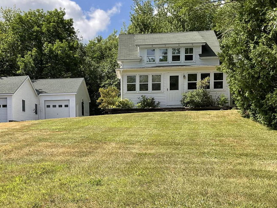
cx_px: 101
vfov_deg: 31.1
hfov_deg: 40.9
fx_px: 368
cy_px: 147
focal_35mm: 46
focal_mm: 3
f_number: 1.8
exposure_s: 1/1168
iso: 16
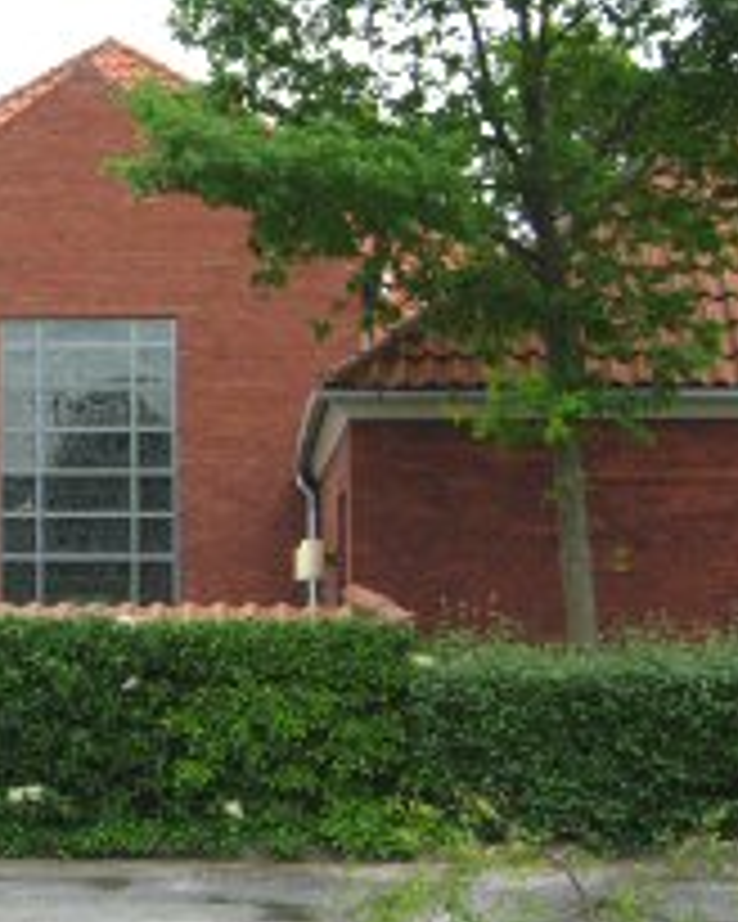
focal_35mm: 73
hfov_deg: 19.8
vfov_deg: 26.0
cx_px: -137
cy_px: 353
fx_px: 1993
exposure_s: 1/166
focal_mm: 7.5
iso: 50
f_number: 4.3
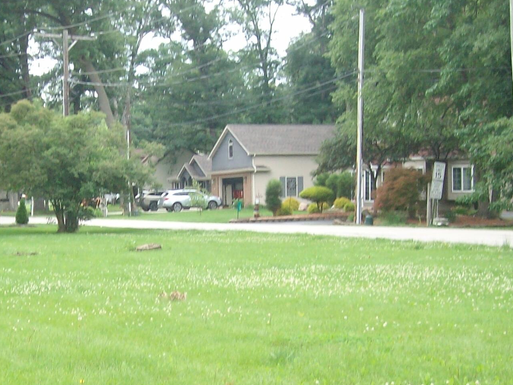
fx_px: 1215
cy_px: 300
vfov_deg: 17.9
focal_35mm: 82
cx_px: 117
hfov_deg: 23.5
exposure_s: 1/108
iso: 80
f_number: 2.8
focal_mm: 5.8
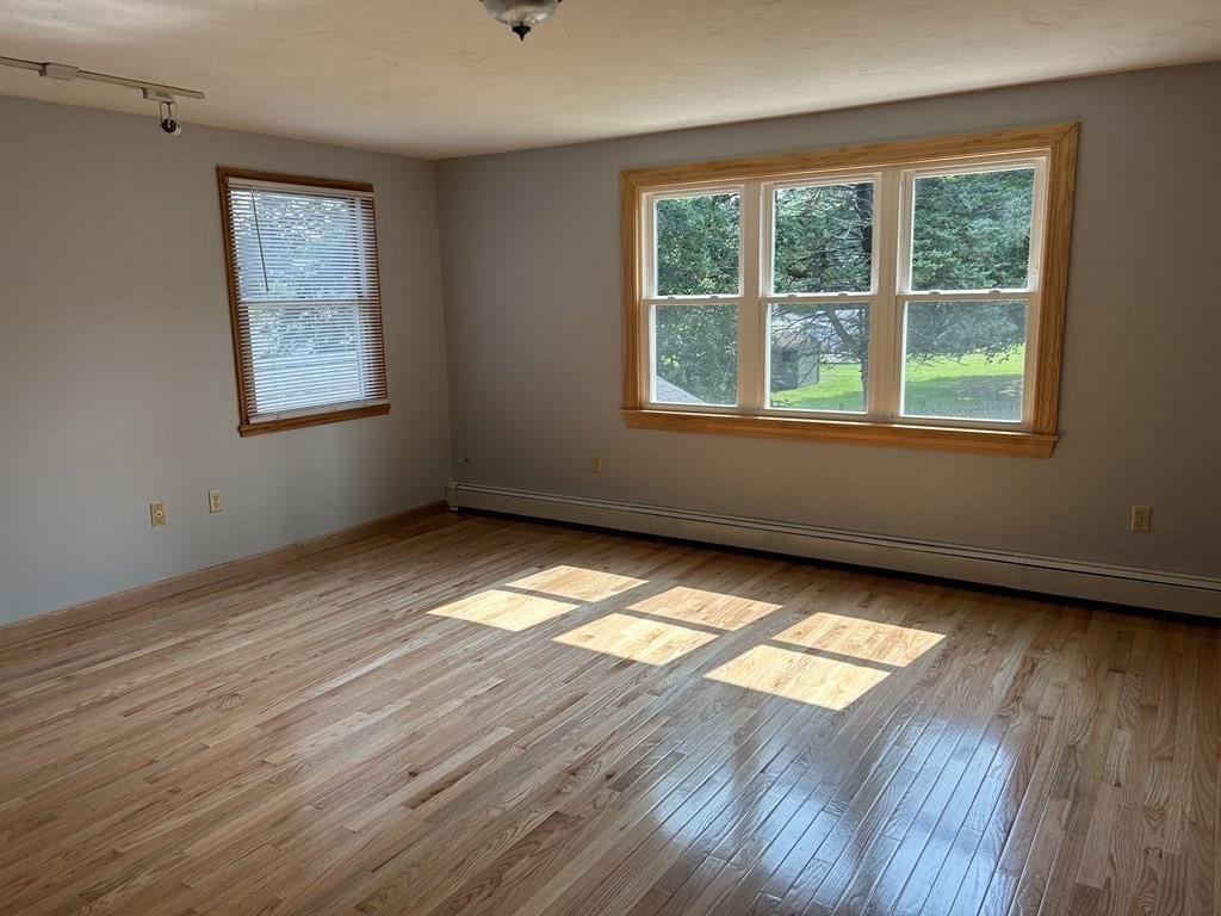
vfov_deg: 53.1
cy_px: 458
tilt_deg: -9.6
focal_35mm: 26
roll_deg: +1.2
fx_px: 917
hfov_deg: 67.3
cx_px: 610
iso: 40
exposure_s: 1/274
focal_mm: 5.7
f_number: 1.5
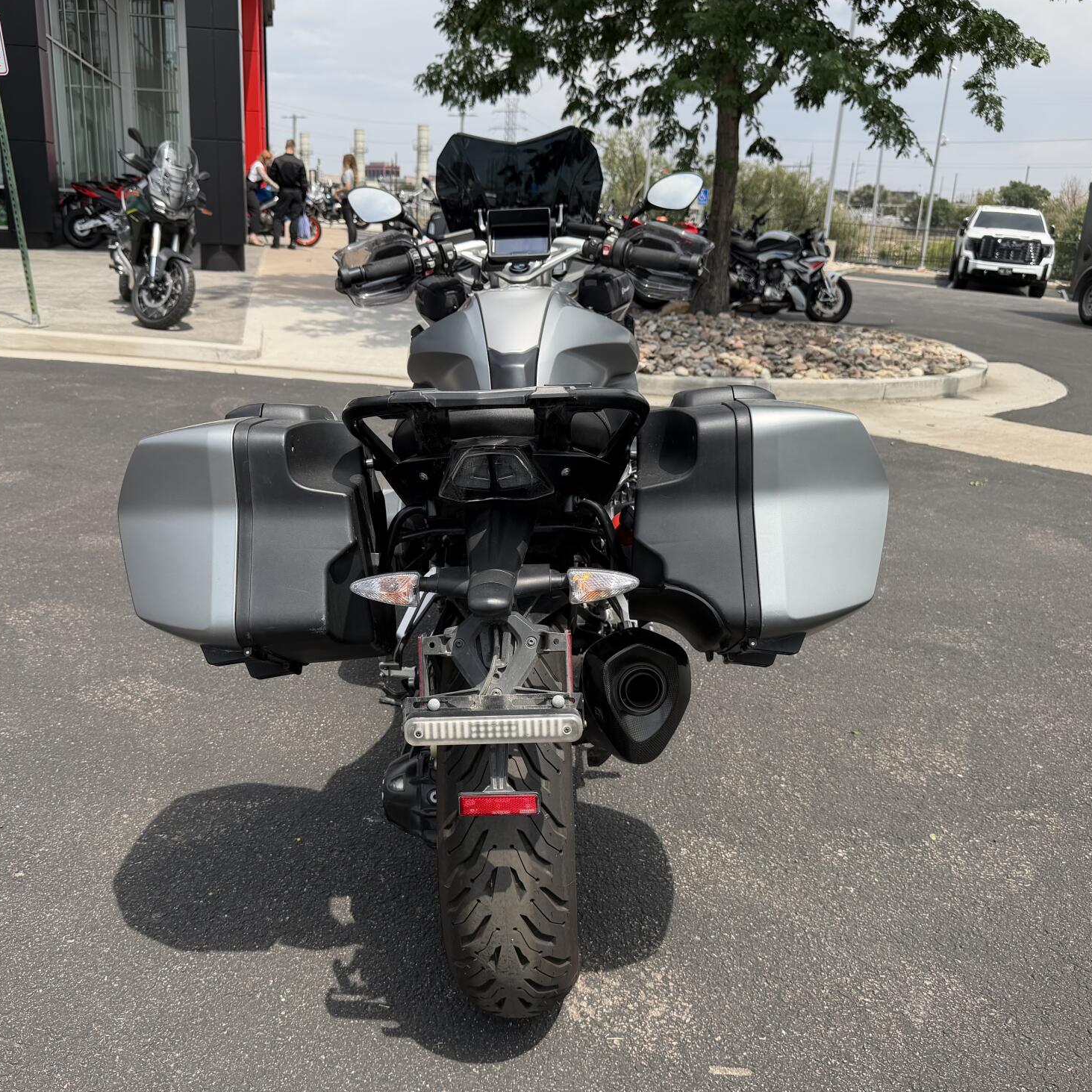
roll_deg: -0.6
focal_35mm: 29
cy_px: 546
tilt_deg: -17.9
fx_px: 1035
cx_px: 499
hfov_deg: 55.6
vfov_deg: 55.6
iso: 80
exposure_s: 1/3021
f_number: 1.78
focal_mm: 6.76
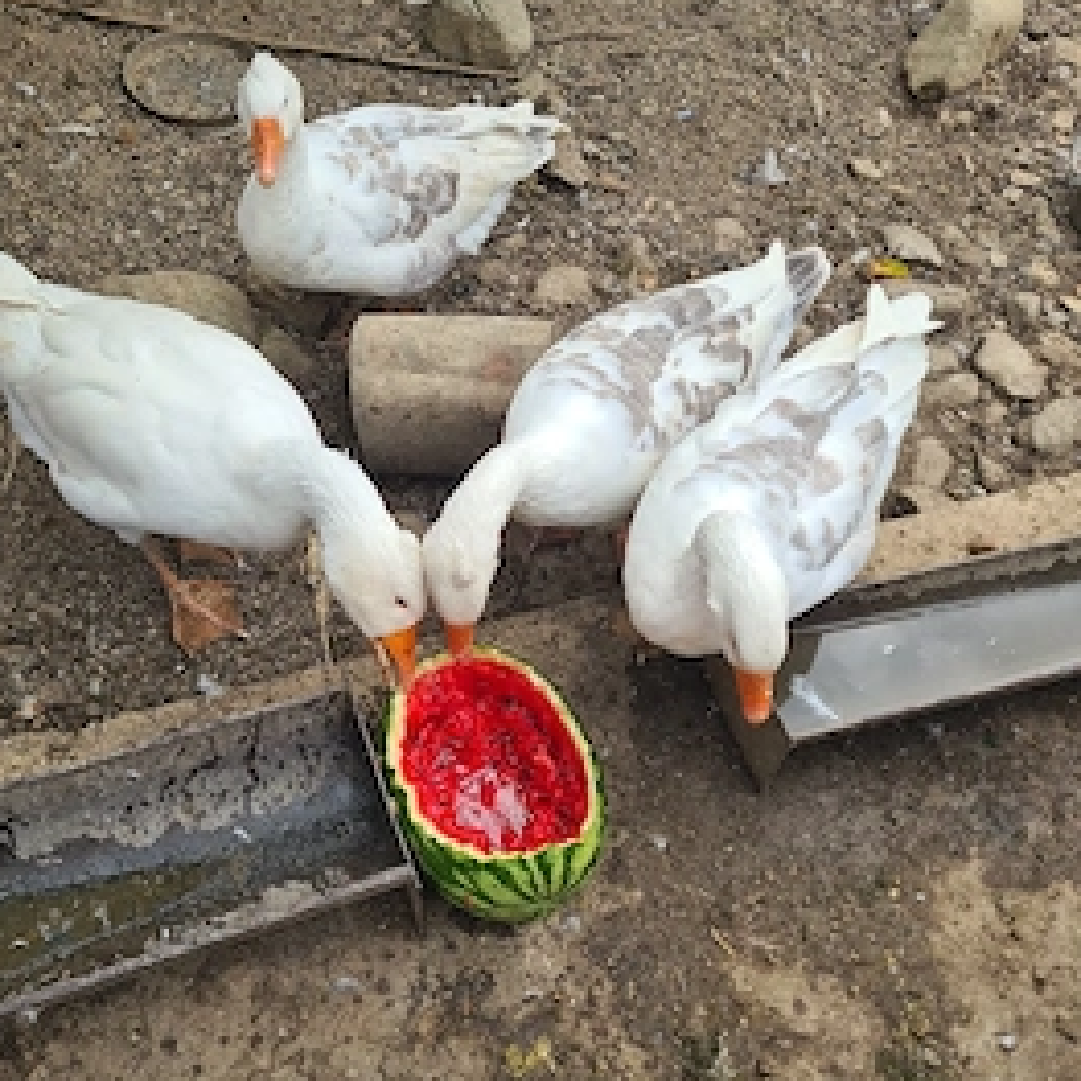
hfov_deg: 47.1
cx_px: 481
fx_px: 1237
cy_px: 596
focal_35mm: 35
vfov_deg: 47.1
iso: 50
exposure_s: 1/556
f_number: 1.8
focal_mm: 5.4
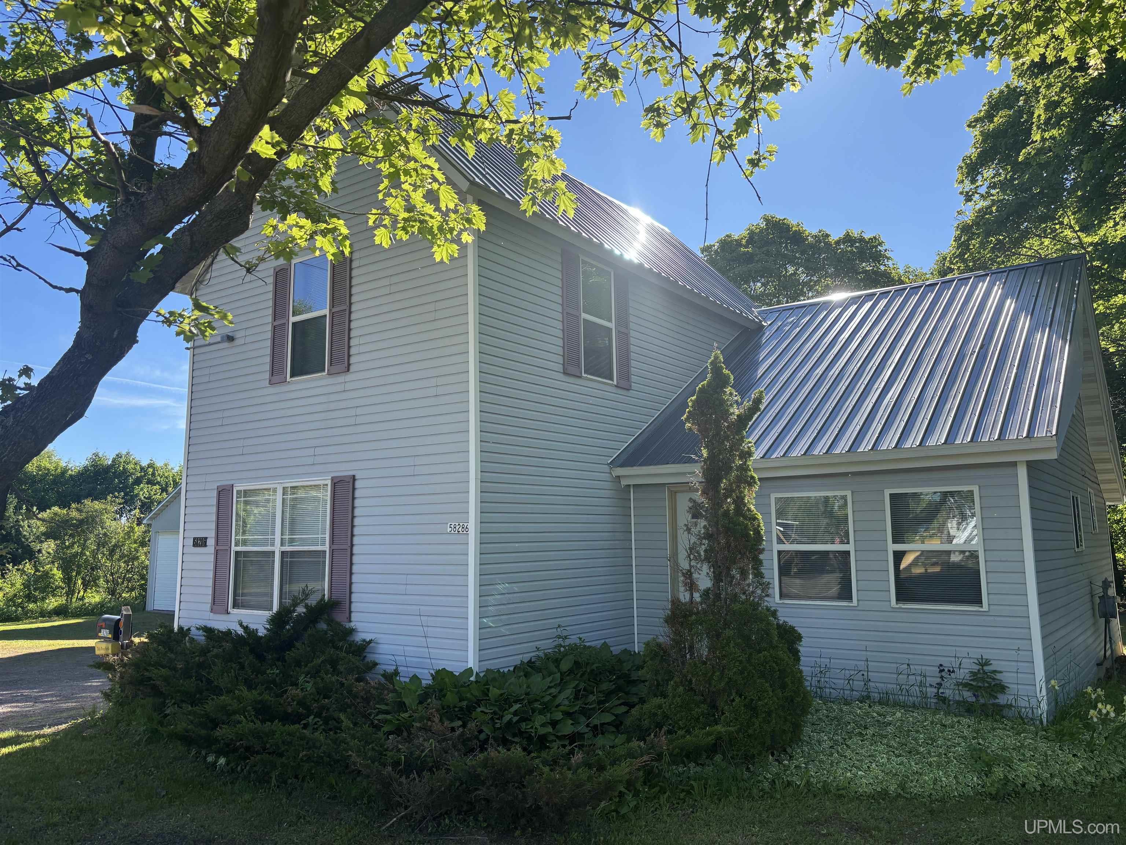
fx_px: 846
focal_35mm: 26
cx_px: 563
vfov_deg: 53.1
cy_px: 422
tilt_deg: +8.1
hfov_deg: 67.3
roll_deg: +0.1
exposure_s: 1/1279
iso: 50
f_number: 1.6
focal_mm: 5.96
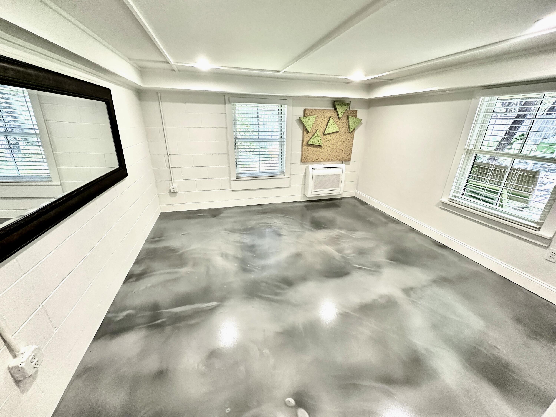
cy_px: 208
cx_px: 278
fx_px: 225
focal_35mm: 14
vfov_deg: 85.7
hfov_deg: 102.1
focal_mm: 2.22
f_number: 2.2
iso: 250
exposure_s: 1/120
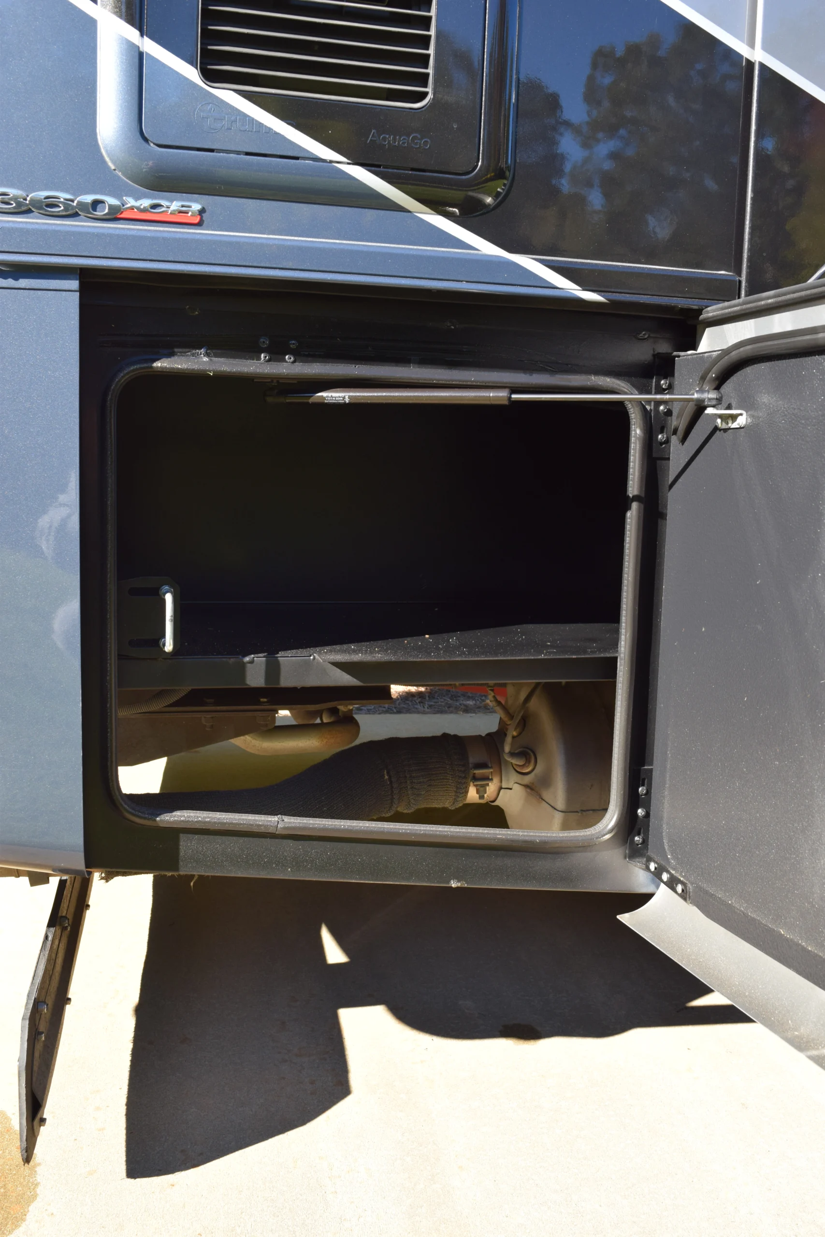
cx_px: 412
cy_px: 618
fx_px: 1186
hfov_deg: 38.4
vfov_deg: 55.1
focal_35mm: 34
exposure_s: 1/250
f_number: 8
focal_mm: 23
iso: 400
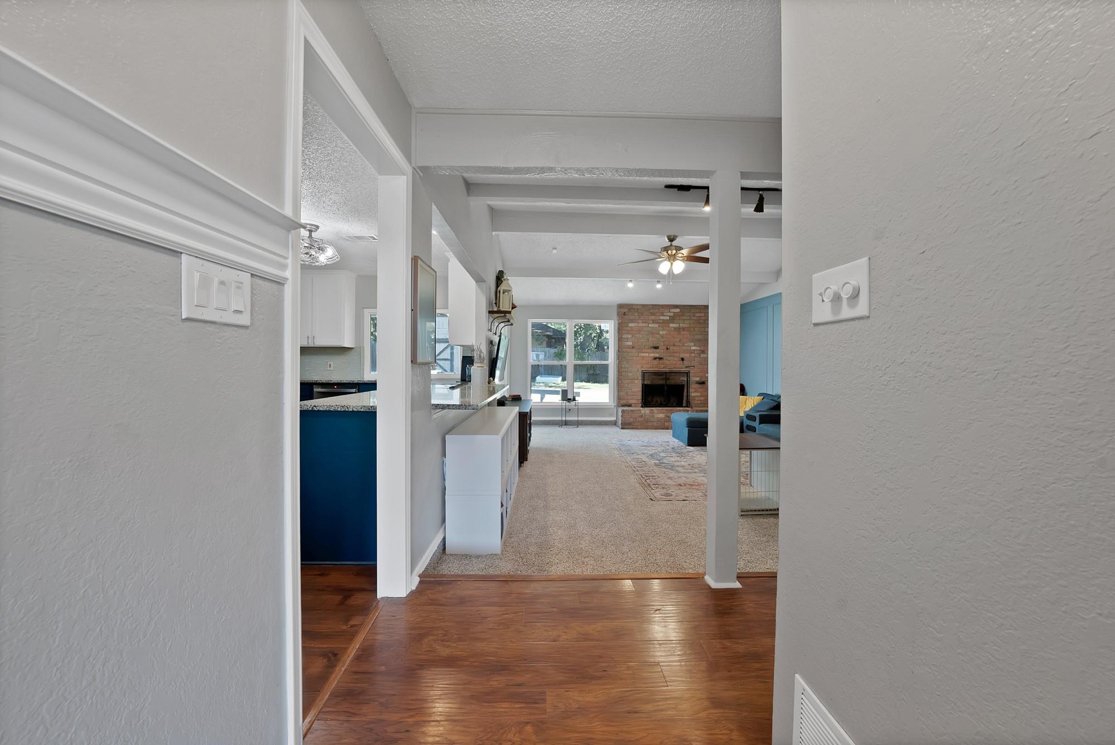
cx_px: 558
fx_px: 372
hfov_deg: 112.6
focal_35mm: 12
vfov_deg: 90.1
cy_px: 372
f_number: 9
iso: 640
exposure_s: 1/3
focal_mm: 12
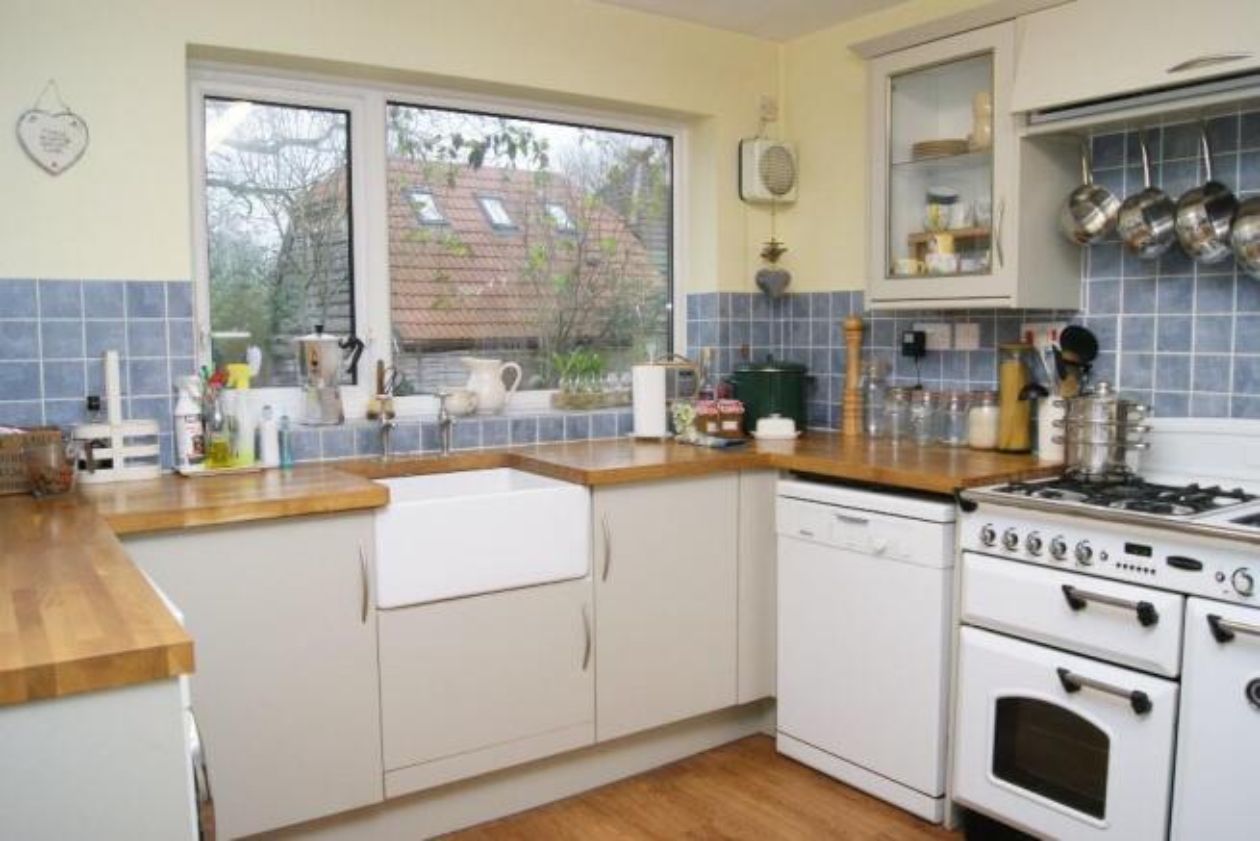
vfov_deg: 48.0
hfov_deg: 67.4
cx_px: 630
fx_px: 945
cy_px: 420
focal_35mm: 27
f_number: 5.6
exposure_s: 1/60
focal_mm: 18
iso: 400
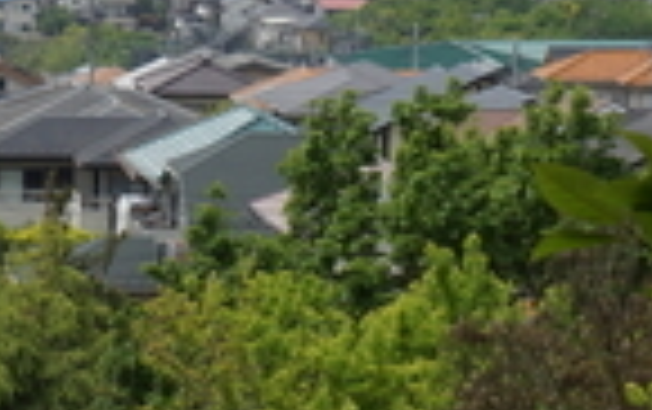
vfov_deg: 3.1
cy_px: -97
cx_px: -382
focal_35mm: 421
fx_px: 7490
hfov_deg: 4.9
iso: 100
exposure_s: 1/160
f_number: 13
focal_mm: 50
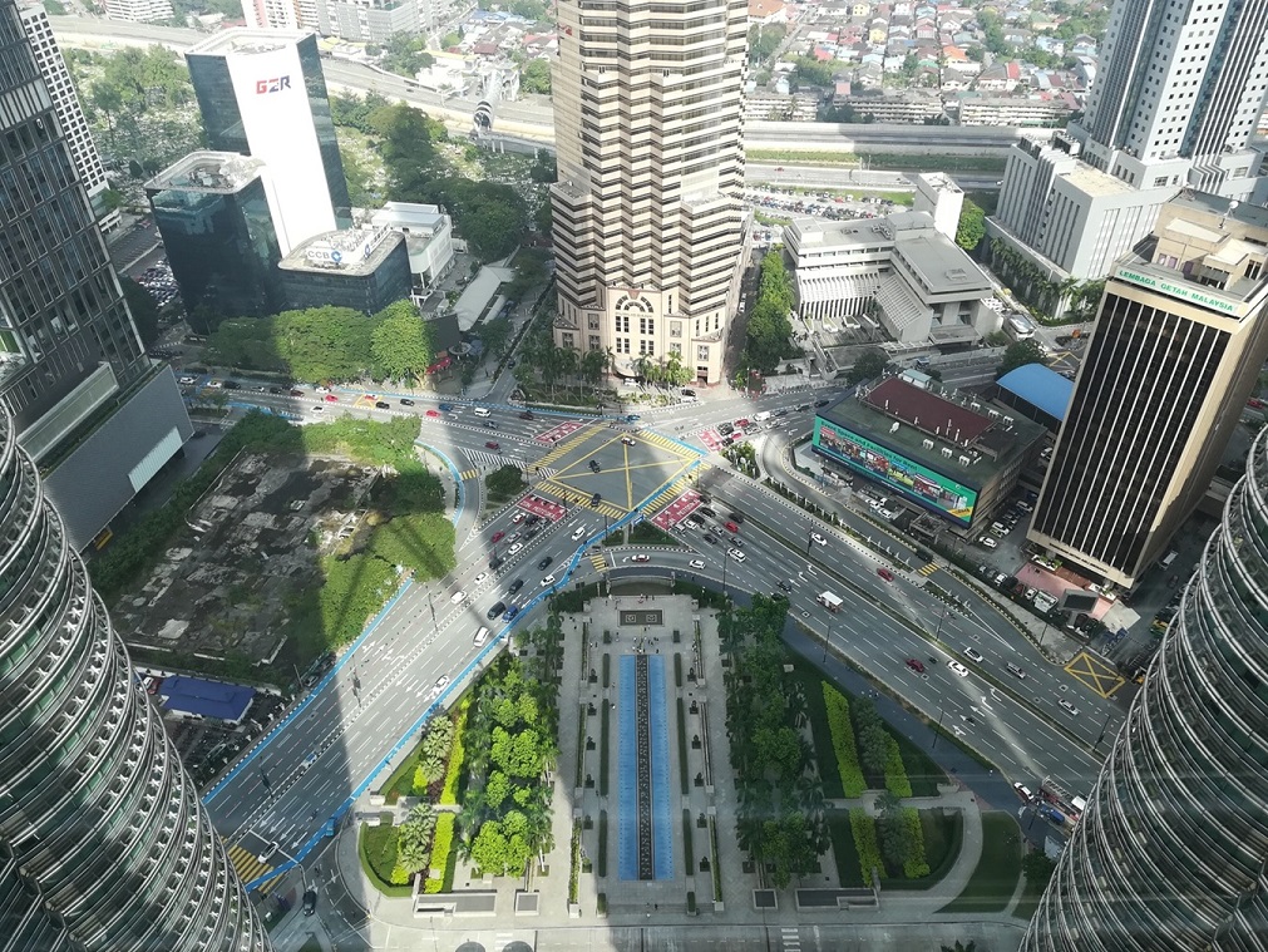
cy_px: 476
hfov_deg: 67.3
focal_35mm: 26
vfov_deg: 53.1
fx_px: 953
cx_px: 634
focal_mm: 3.83
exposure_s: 1/279
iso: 50
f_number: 2.2
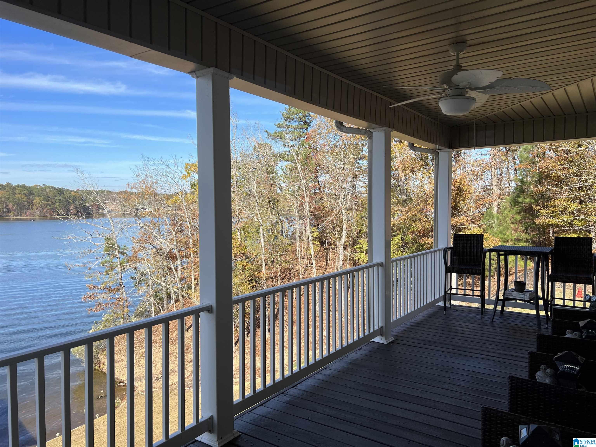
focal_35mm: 26
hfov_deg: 67.3
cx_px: 298
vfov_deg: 53.1
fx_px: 448
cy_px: 224
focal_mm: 5.7
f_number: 1.5
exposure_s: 1/2353
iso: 50
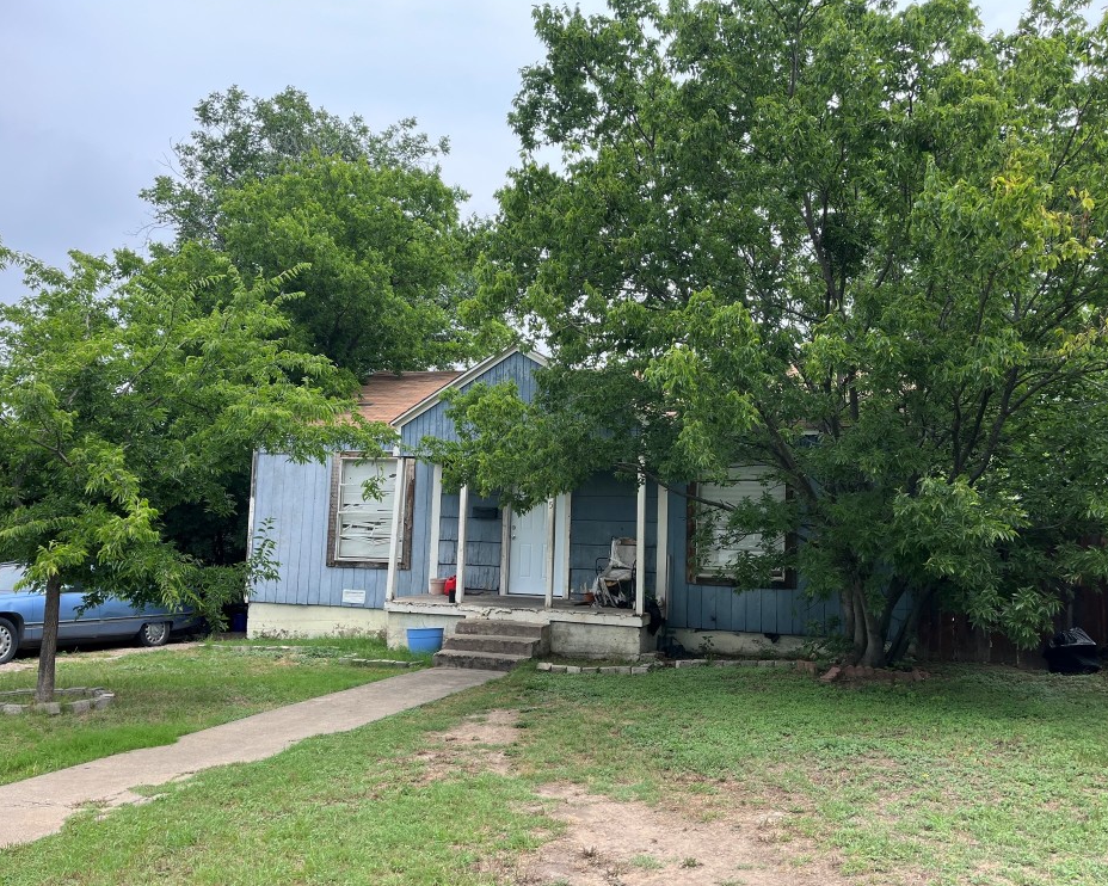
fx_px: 918
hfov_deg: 62.2
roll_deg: -1.5
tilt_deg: +3.8
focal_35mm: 28
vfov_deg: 51.5
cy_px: 448
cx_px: 549
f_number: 1.6
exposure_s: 1/777
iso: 50
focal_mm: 5.1
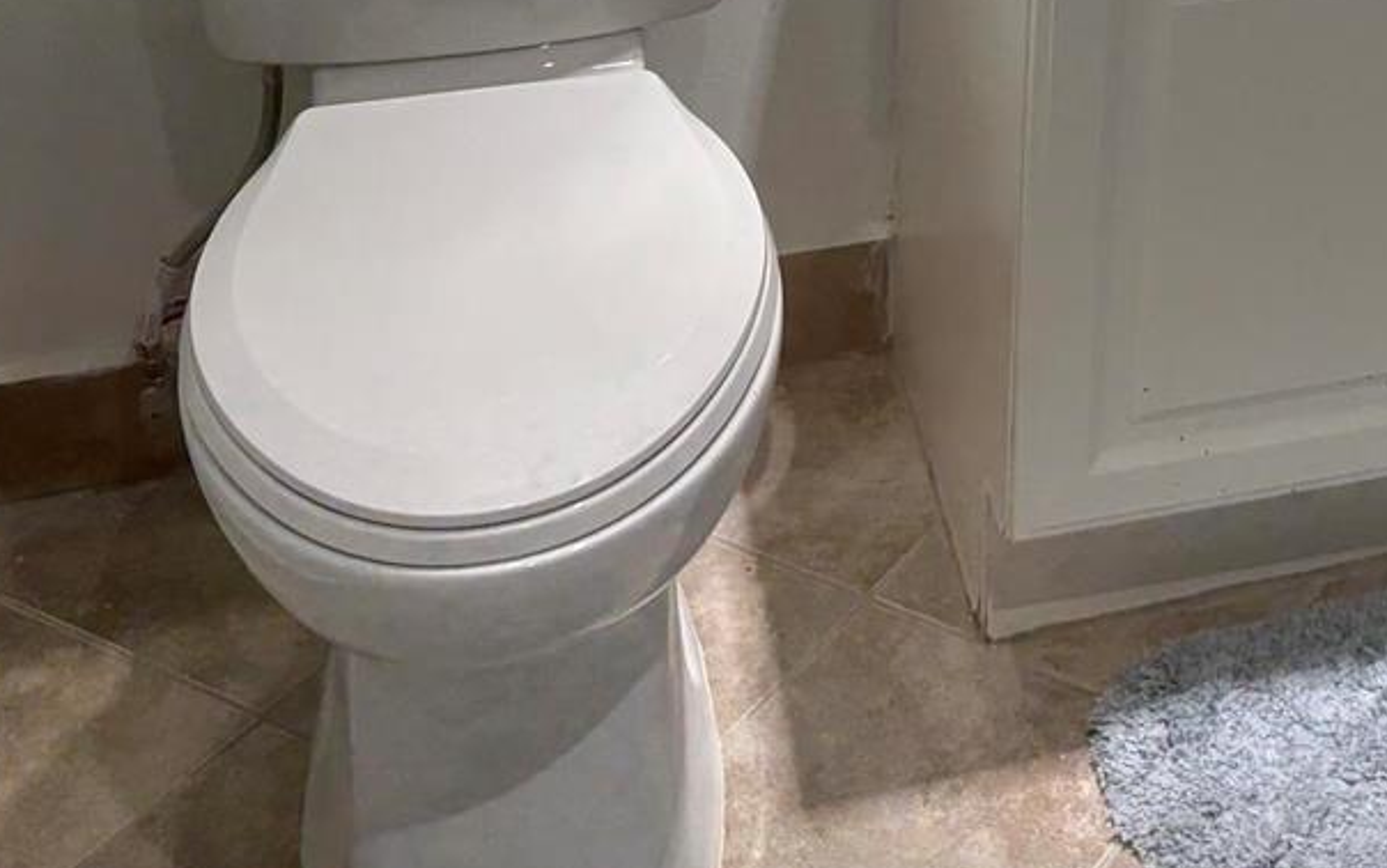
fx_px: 2760
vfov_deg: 16.2
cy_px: -475
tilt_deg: -17.9
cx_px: 1548
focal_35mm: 73
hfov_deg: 25.9
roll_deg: -4.0
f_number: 1.6
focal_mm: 5.96
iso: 80
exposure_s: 1/120
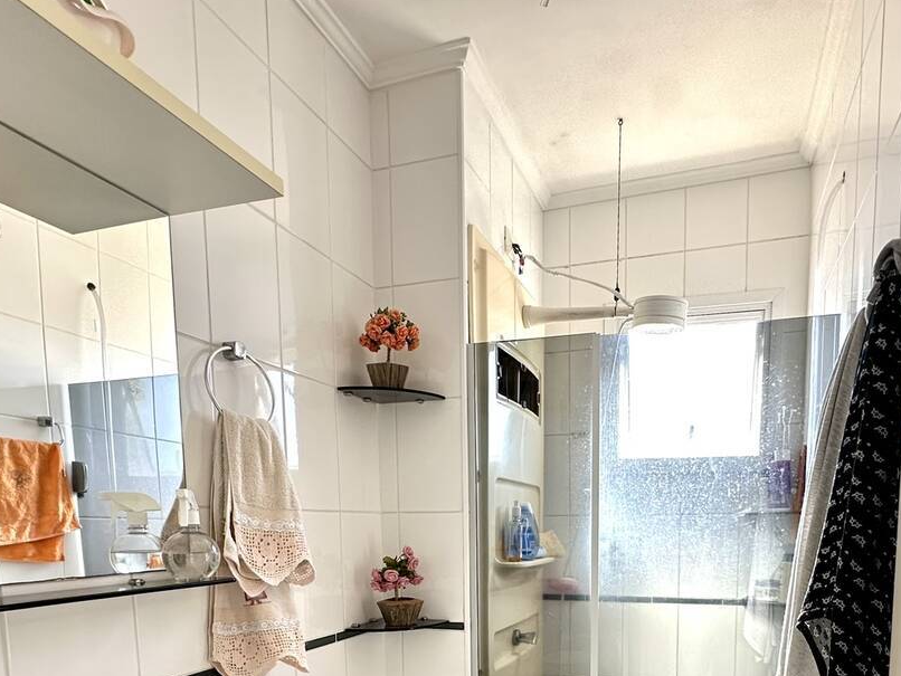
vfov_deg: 49.5
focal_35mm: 25
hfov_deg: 68.9
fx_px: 651
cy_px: 596
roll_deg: -0.3
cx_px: 522
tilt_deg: -4.6
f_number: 2.2
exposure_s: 1/99
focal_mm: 2.22
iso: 160
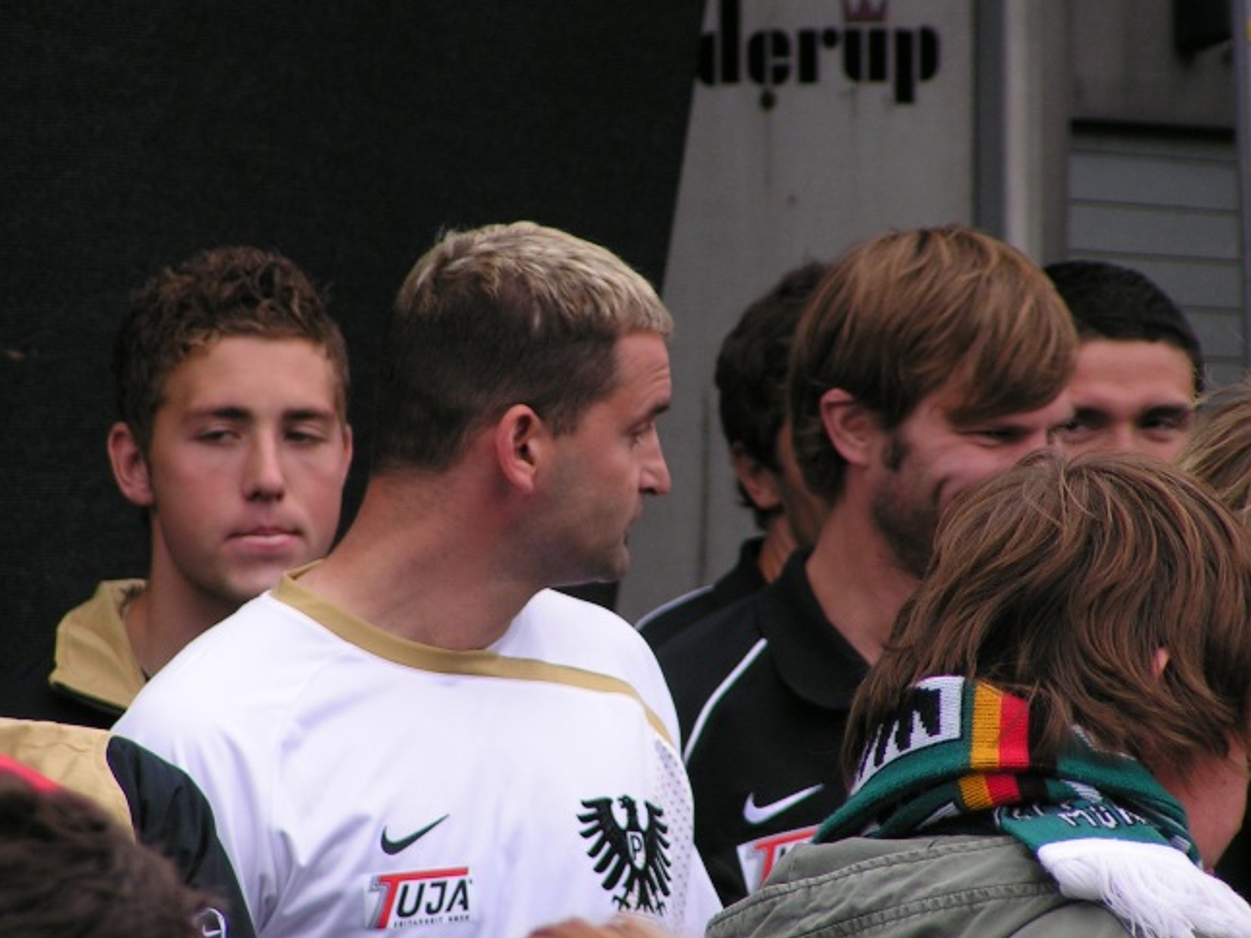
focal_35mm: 403
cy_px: 400
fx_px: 14561
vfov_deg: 3.7
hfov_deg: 4.9
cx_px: 549
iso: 50
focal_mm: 49.8
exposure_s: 1/320
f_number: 3.5
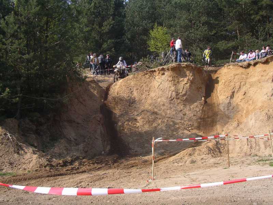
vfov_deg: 30.3
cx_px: 136
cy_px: 102
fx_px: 379
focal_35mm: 48
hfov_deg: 39.7
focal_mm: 7.5
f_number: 7.5
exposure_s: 1/100
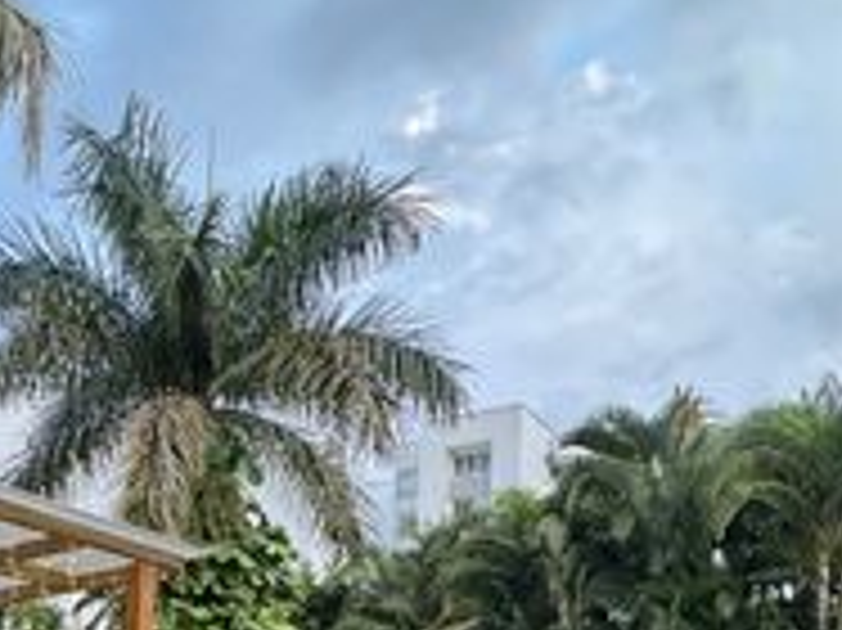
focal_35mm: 50
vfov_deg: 24.6
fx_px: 1215
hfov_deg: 35.4
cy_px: 855
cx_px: 47
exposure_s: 1/60
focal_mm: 2.22
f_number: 2.2
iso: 200
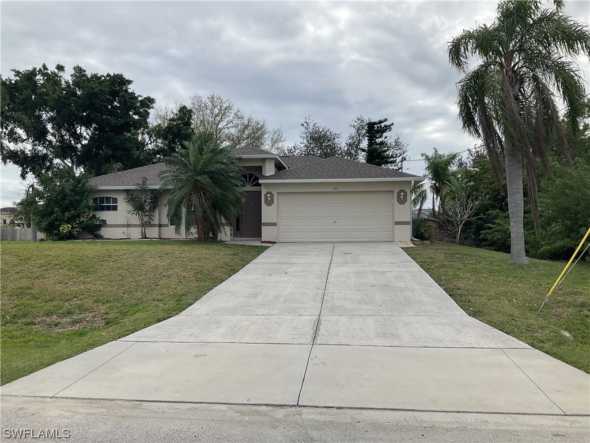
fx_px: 494
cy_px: 222
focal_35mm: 29
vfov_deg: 48.2
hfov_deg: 61.7
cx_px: 295
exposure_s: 1/1577
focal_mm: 3
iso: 16
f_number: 1.8
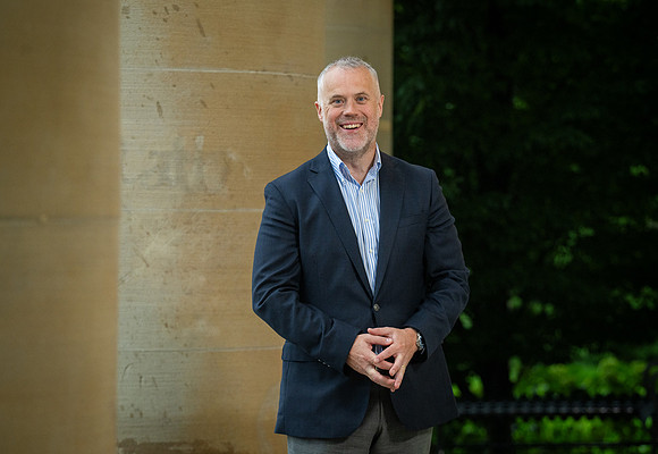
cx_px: 332
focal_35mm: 133
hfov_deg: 15.2
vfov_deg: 10.5
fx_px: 2458
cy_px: 232
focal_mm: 122
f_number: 4
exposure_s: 1/400
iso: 1000
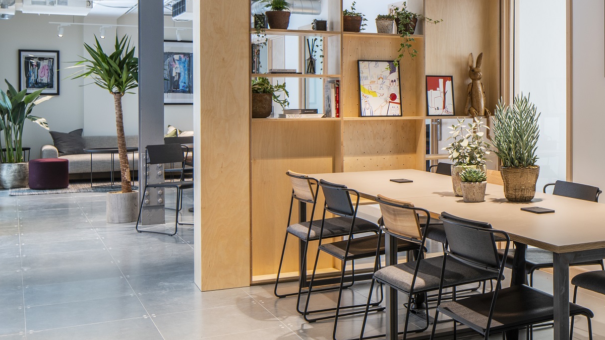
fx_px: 802
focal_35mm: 50
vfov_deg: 24.0
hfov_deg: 38.6
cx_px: 540
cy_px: 161
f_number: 10
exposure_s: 1/2.5
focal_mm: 24
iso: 100
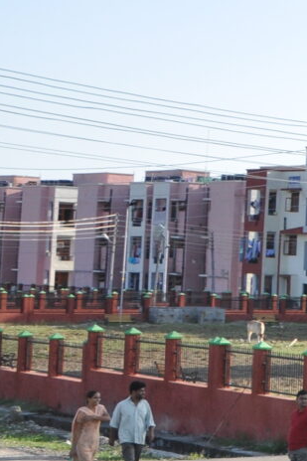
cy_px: 158
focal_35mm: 119
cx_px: 984
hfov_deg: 8.9
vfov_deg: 17.2
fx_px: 1523
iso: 200
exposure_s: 1/200
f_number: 9
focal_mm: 18
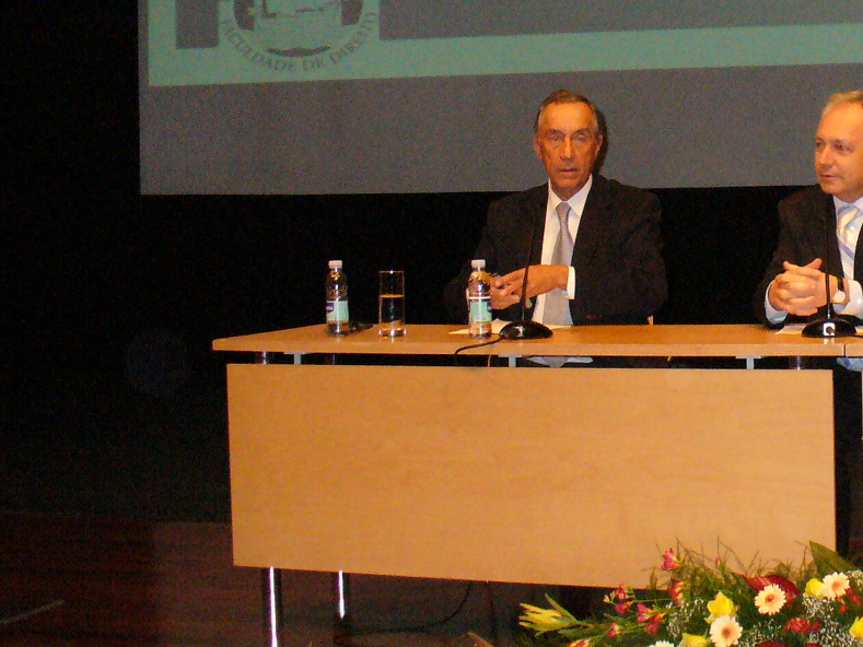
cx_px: 807
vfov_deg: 19.6
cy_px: 234
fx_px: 1870
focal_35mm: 75
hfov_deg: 25.1
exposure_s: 1/60
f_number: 2.8
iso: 400
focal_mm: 6.1
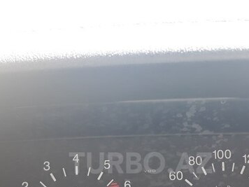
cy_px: 163
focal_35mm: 50
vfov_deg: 28.2
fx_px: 360
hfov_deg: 38.1
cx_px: 141
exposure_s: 1/50
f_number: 1.9
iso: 64
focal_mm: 3.6
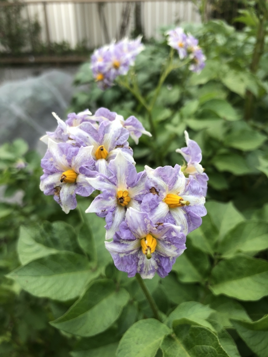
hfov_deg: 49.7
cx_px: 134
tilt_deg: -23.8
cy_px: 178
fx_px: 289
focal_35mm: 28
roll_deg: +0.2
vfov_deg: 63.4
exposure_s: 1/120
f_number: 1.8
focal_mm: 3.99
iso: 20
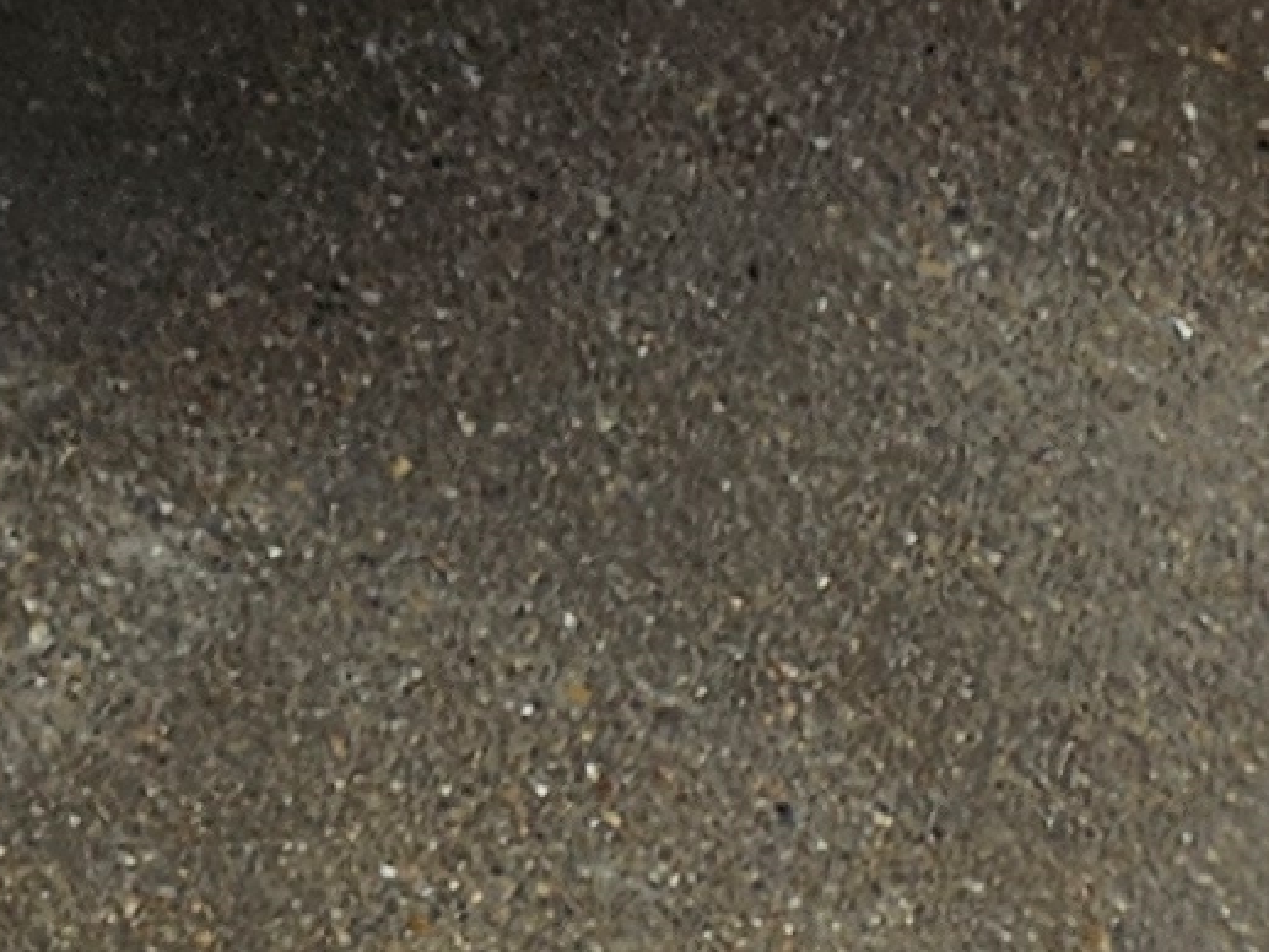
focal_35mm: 178
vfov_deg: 7.0
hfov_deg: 8.9
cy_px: -2392
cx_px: -2624
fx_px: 6527
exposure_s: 1/699
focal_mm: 5.4
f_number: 1.8
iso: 25
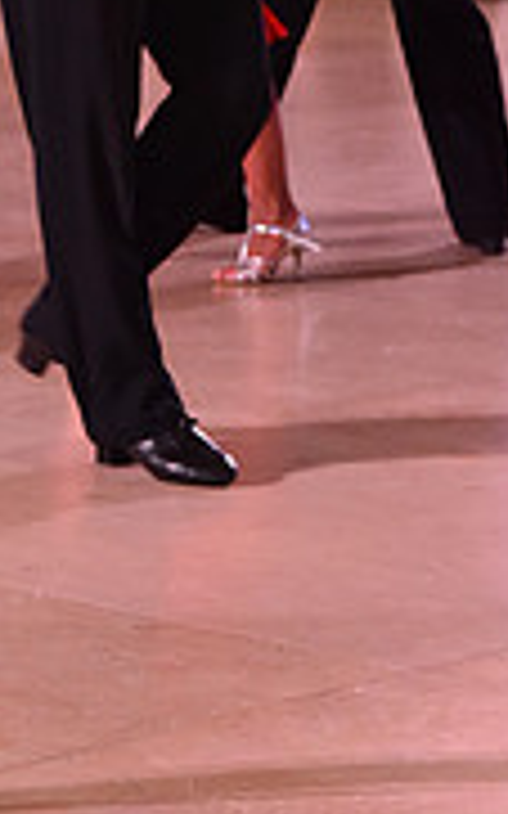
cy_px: -256
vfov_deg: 10.1
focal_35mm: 203
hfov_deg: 6.4
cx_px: -285
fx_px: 4500
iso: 2500
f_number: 6.3
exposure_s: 1/320
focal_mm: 62
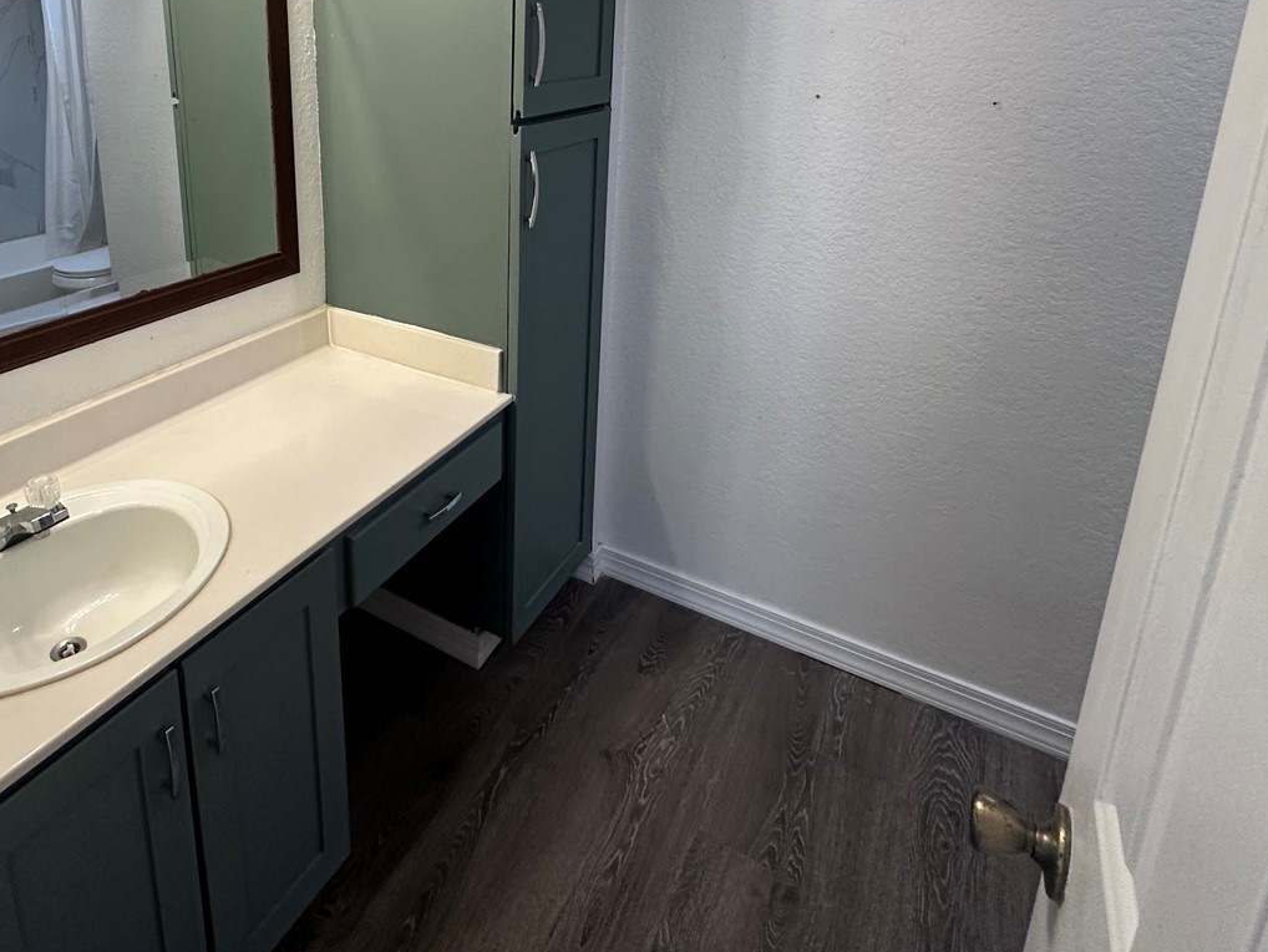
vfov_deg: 57.8
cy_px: 233
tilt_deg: -14.4
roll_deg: +0.4
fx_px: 806
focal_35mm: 22
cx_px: 428
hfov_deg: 74.2
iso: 250
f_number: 2.2
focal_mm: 2.22
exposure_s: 1/120
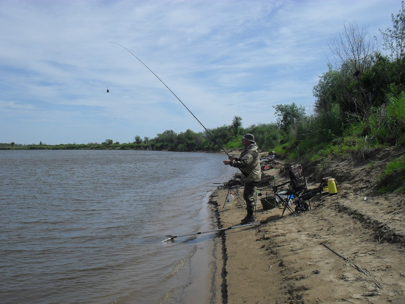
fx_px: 409
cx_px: 202
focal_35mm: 35
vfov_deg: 40.7
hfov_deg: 52.6
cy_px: 152
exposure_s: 1/350
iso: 100
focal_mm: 6.3
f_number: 8.4
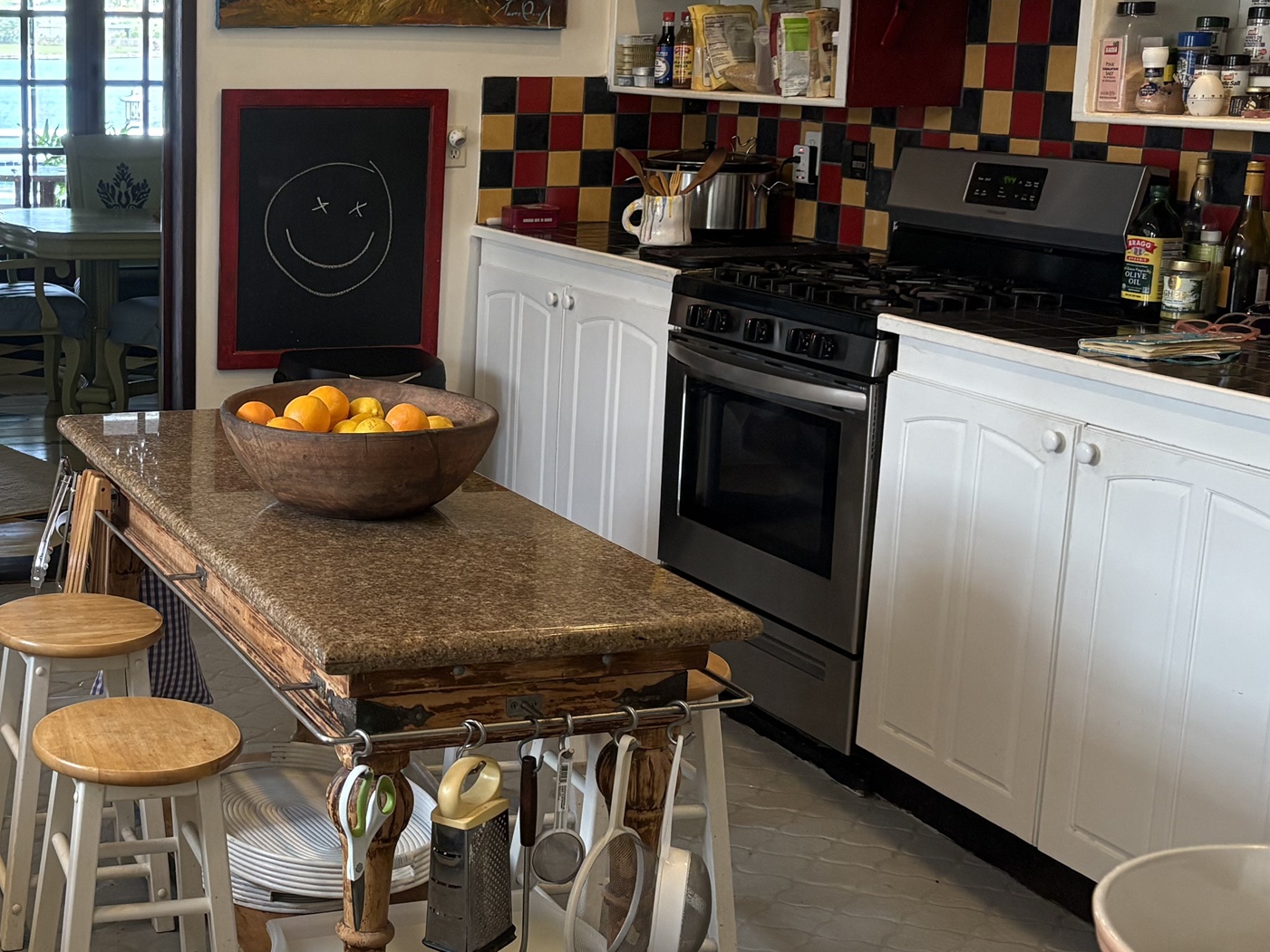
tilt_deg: -11.3
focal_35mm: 53
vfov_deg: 27.5
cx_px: 201
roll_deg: +0.8
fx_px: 1945
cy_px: 427
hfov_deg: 34.7
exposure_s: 1/120
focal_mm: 5.96
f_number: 1.6
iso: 200
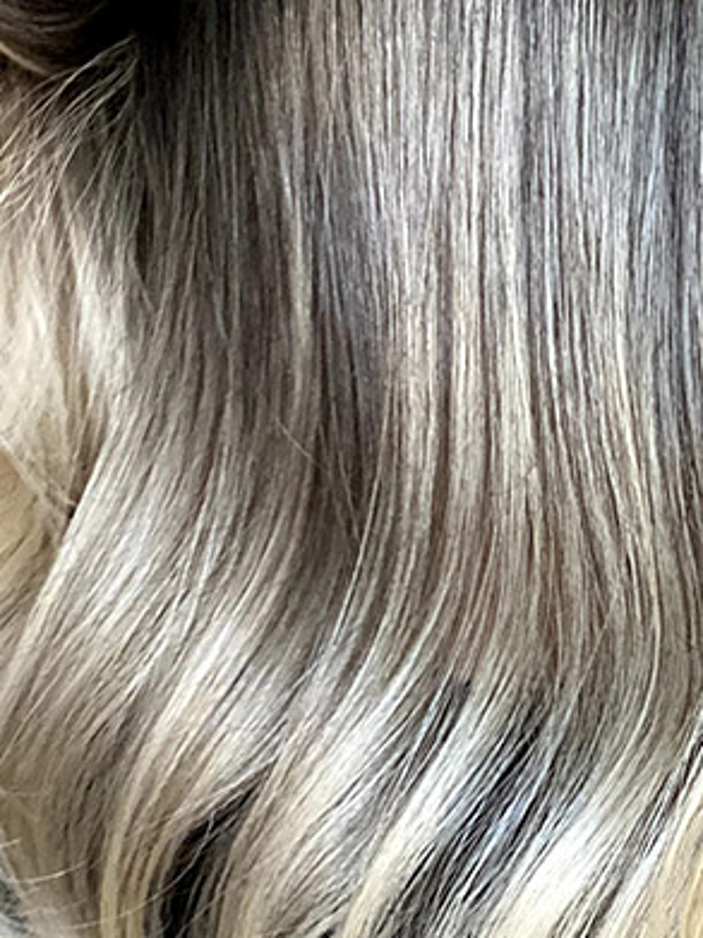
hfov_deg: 11.1
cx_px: 439
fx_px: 3603
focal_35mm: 133
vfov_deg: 14.8
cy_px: 369
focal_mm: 6
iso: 250
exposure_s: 1/120
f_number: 2
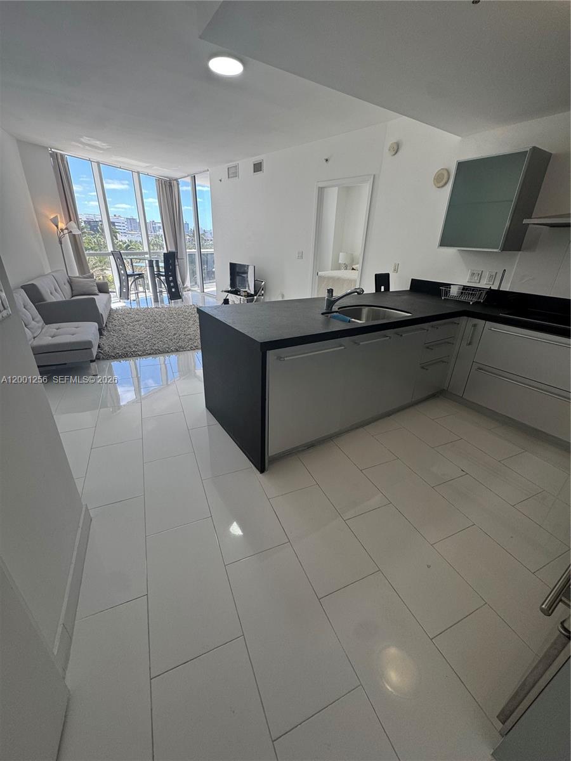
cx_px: 286
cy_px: 380
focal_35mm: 14
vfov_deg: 102.1
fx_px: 308
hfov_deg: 85.7
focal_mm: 2.22
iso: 80
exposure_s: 1/120
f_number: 2.2
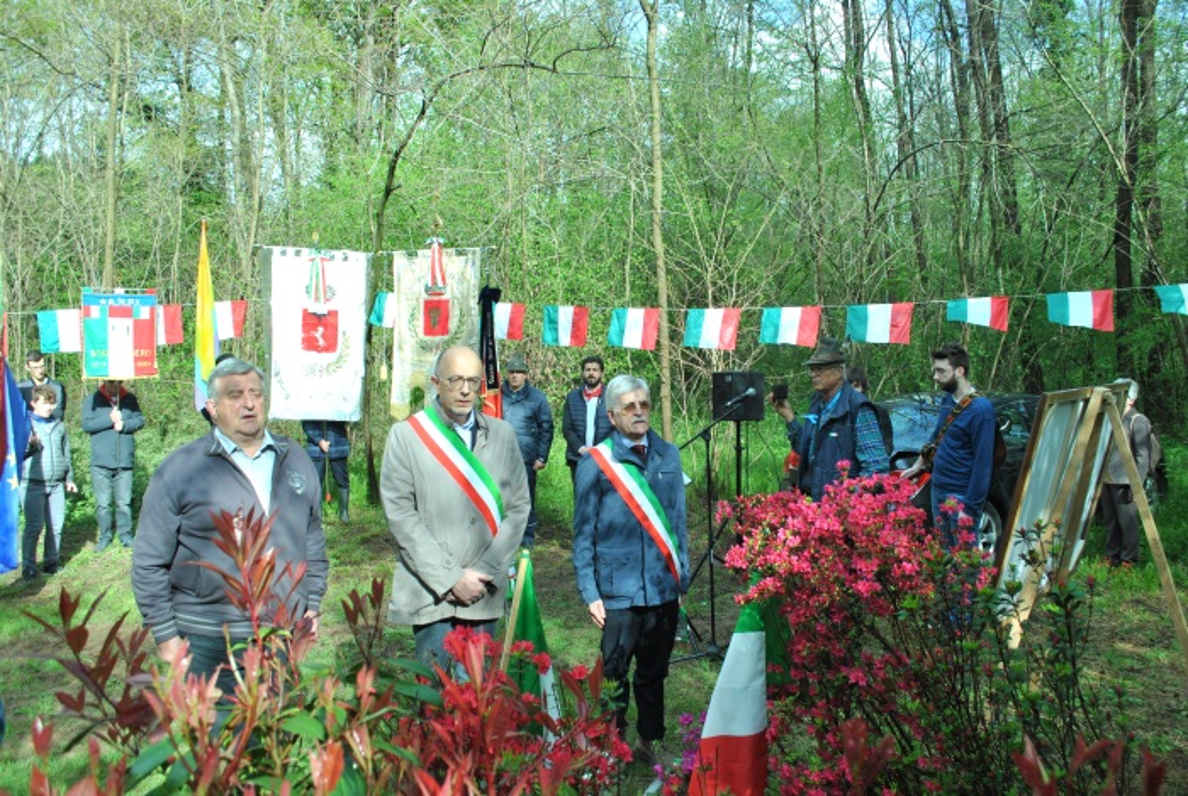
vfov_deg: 48.1
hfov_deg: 67.3
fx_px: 892
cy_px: 398
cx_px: 594
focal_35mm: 27
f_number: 6.3
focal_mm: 18
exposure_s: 1/250
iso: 200
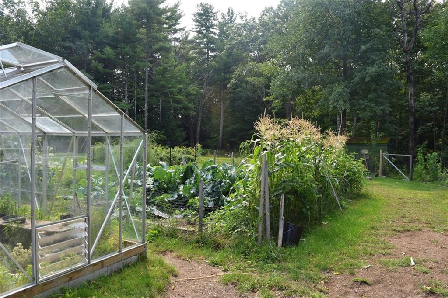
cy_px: 149
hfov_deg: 67.4
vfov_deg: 47.9
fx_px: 336
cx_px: 224
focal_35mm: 27
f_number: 8
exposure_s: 1/250
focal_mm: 18
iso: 280
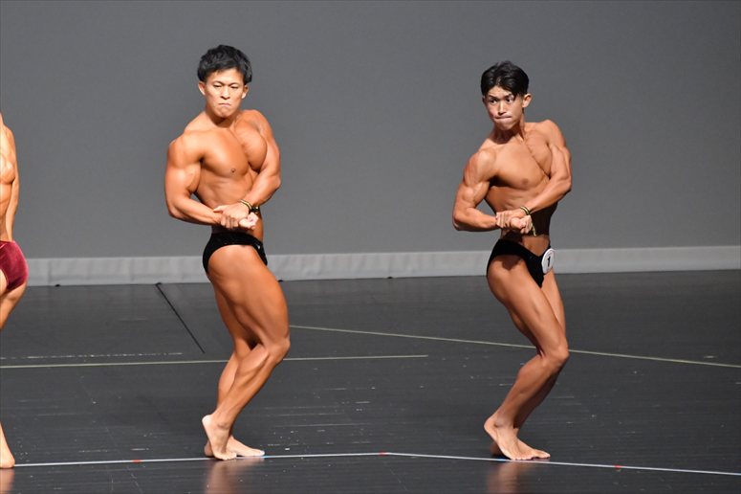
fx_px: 7715
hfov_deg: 5.5
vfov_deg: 3.7
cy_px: 247
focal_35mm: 375
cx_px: 370
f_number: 5.6
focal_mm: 250
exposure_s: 1/400
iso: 10000
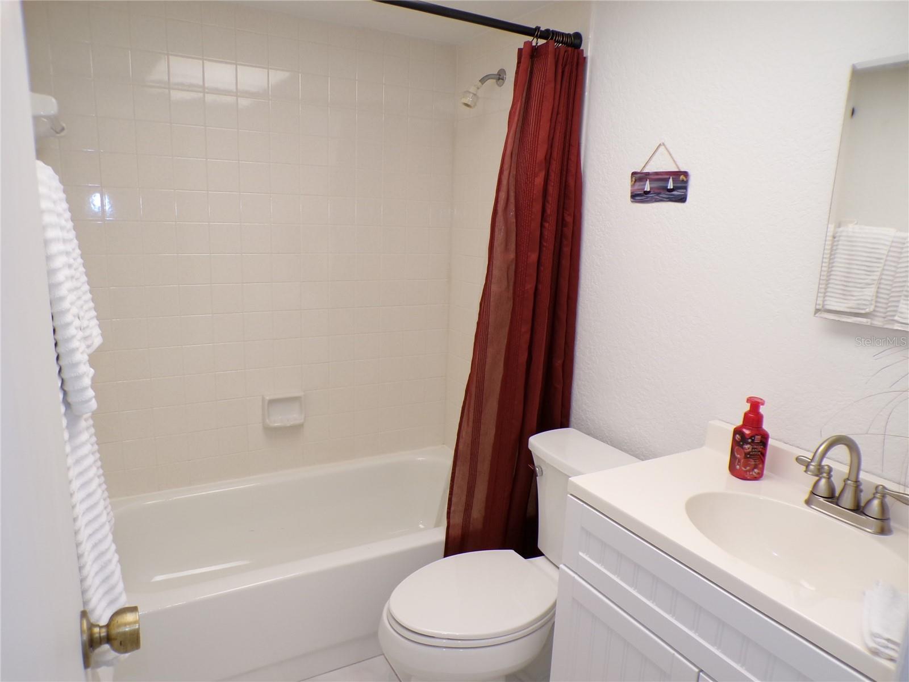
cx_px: 454
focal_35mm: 24
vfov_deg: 56.8
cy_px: 341
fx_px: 630
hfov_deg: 71.6
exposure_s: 1/34
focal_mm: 4.3
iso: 160
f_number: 3
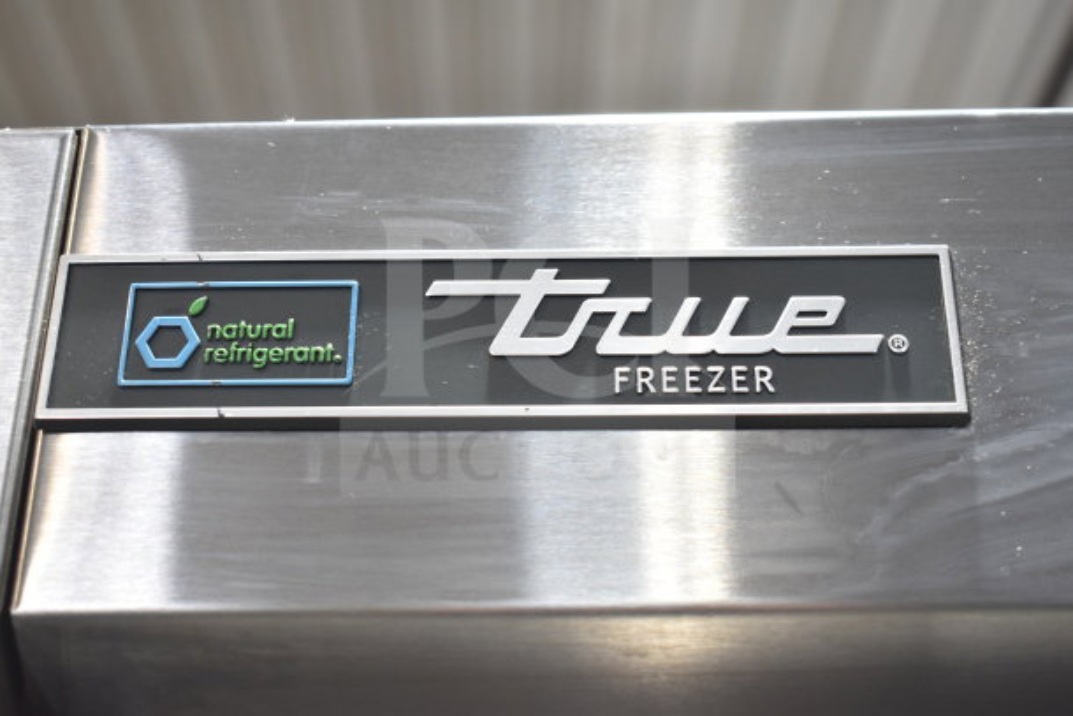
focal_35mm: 54
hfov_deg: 36.9
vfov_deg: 25.1
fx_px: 1610
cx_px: 536
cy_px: 358
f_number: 4.8
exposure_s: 1/60
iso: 800
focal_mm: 36
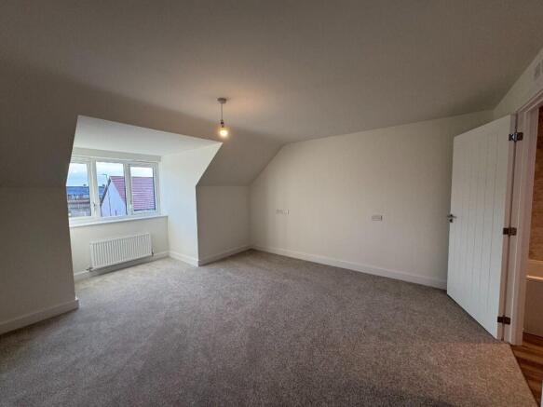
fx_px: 220
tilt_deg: -3.6
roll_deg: +1.7
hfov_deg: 102.1
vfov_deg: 85.7
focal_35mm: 14
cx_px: 272
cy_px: 204
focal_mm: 2.22
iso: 80
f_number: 2.2
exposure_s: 1/100
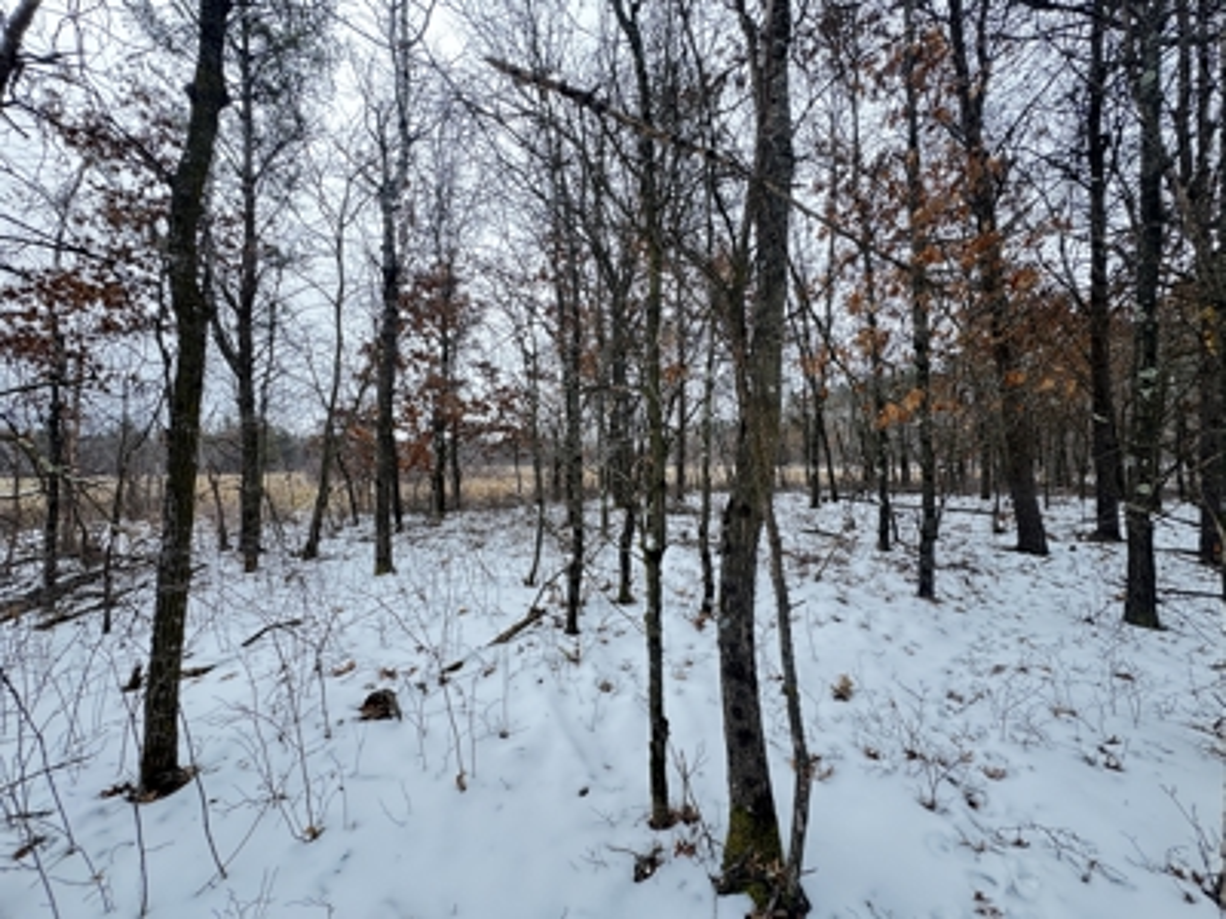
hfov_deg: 102.1
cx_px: 613
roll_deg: +0.7
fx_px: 496
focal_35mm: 14
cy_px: 460
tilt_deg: -0.4
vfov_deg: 85.7
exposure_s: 1/116
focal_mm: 2.22
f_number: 2.2
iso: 40
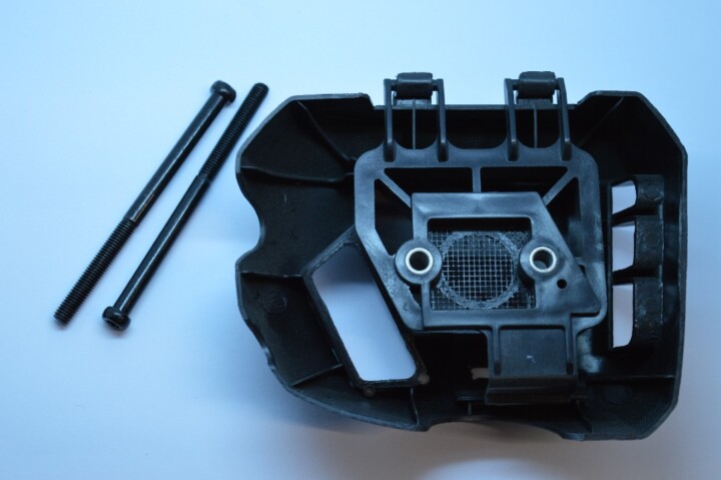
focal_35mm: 82
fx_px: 1651
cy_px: 240
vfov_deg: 16.5
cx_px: 360
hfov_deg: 24.6
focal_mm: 55
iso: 400
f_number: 5.6
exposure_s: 1/50
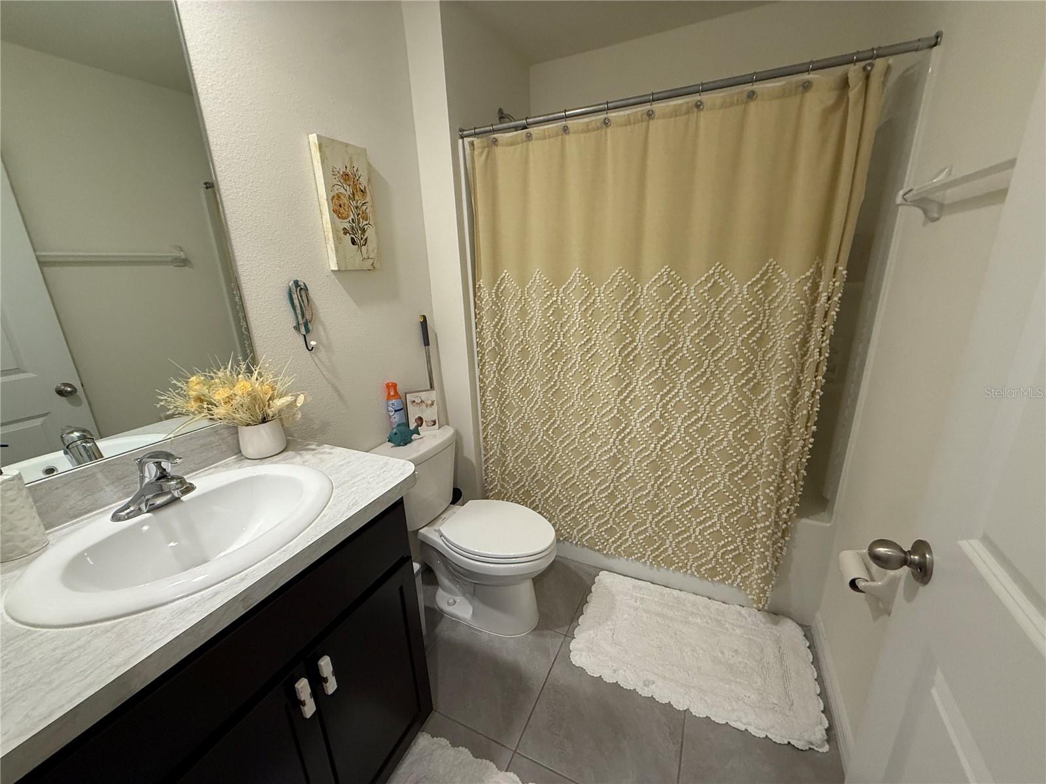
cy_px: 392
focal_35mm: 14
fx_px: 423
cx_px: 523
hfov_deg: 102.1
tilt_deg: -15.5
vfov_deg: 85.7
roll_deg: +1.5
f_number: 2.2
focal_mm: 2.22
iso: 320
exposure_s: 1/120
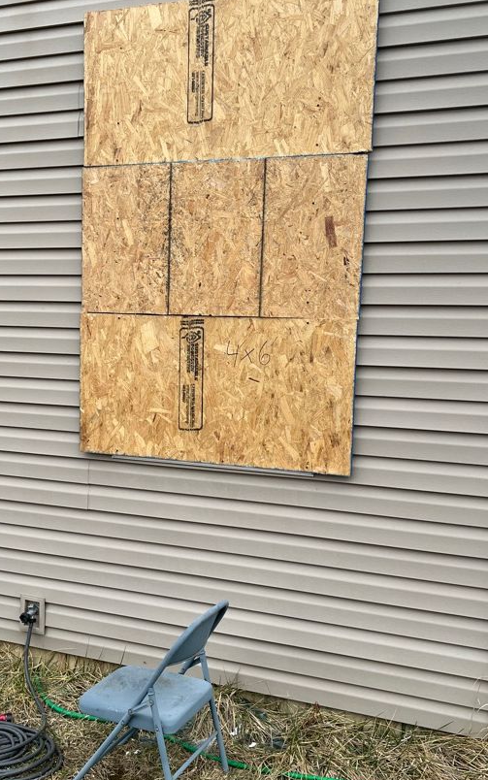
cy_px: 409
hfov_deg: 34.4
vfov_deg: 52.7
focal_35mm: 37
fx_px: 787
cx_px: 229
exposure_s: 1/513
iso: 50
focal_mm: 5.1
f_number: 1.6
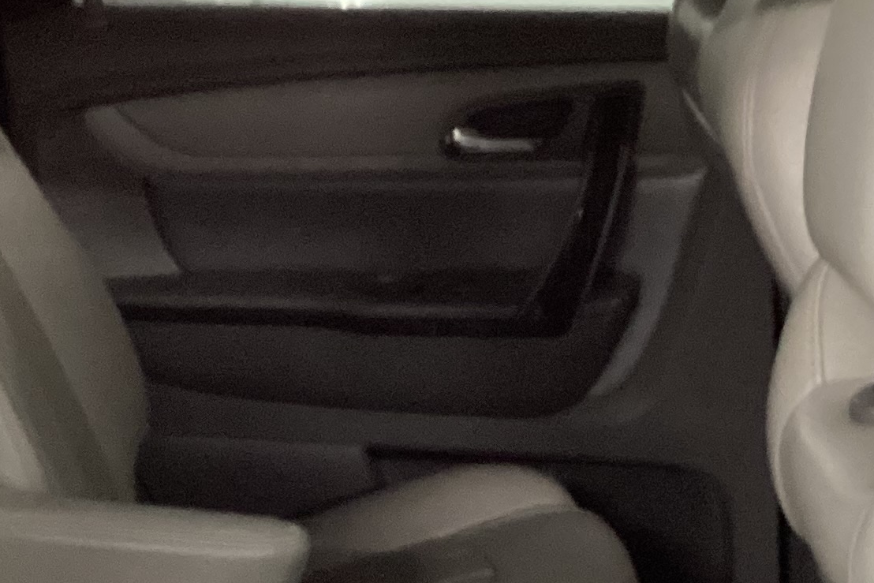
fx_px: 2307
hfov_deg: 21.5
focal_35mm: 95
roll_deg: +1.4
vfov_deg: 14.3
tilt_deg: -18.9
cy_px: 482
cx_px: 461
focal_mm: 3.3
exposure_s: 1/25
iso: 500
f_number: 2.4
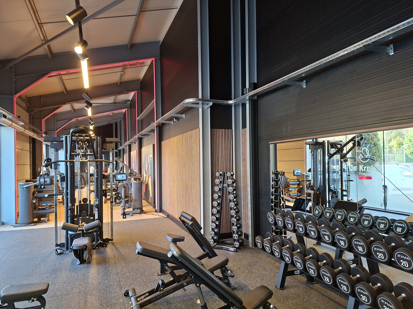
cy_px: 154
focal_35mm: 23
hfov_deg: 73.9
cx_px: 206
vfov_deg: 58.9
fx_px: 274
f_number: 1.8
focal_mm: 5.54
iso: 200
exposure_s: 1/50
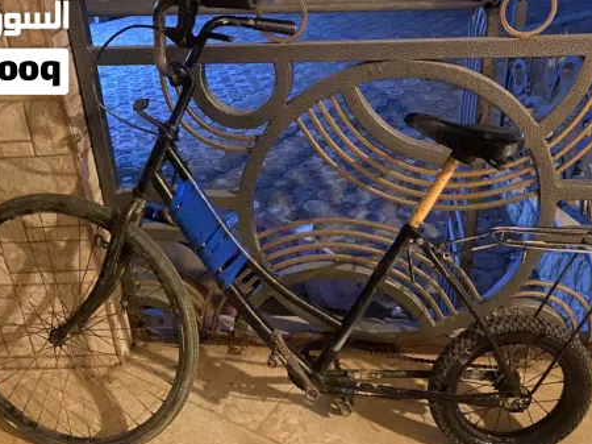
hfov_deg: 50.1
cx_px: 267
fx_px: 632
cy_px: 285
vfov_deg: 38.3
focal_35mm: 37
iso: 1000
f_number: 1.8
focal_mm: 4.25
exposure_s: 1/8
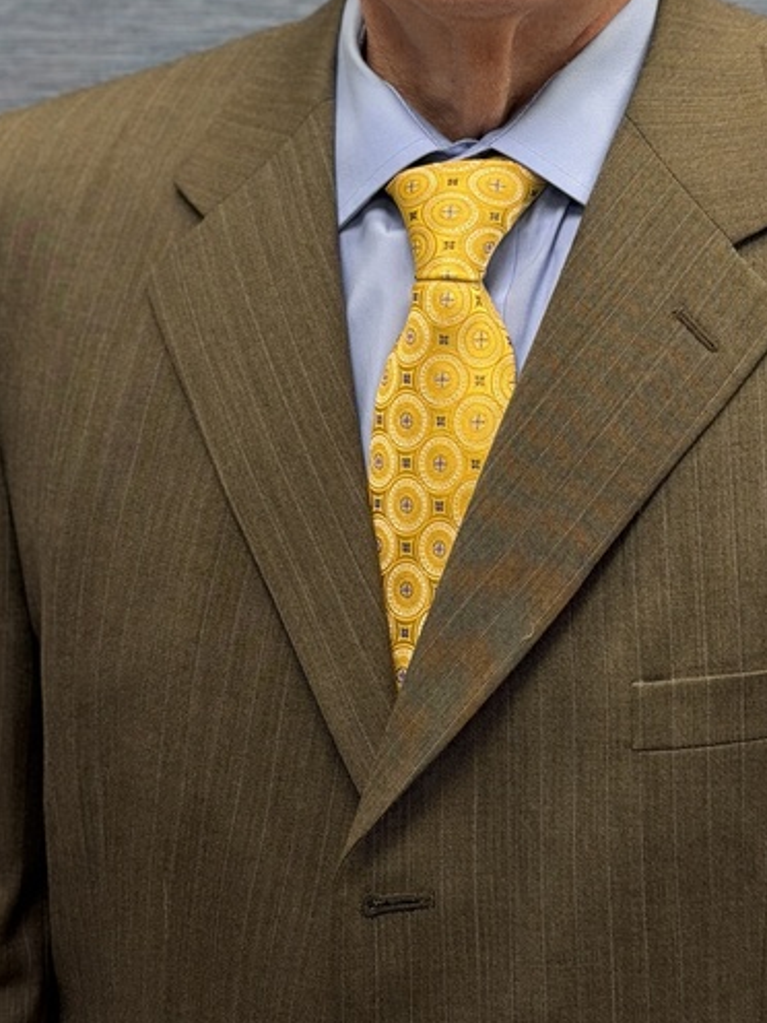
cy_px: 212
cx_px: 520
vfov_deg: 19.6
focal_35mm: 99
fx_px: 2925
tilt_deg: -3.3
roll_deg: -0.6
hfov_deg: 14.9
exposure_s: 1/120
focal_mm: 6.76
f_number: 1.78
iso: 80
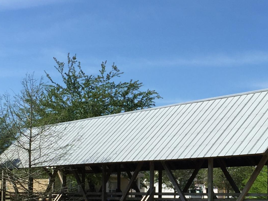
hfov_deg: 23.6
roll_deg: -1.5
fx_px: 635
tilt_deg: +1.1
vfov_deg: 17.8
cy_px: 170
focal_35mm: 82
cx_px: 203
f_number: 2.2
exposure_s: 1/2083
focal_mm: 4.15
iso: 32
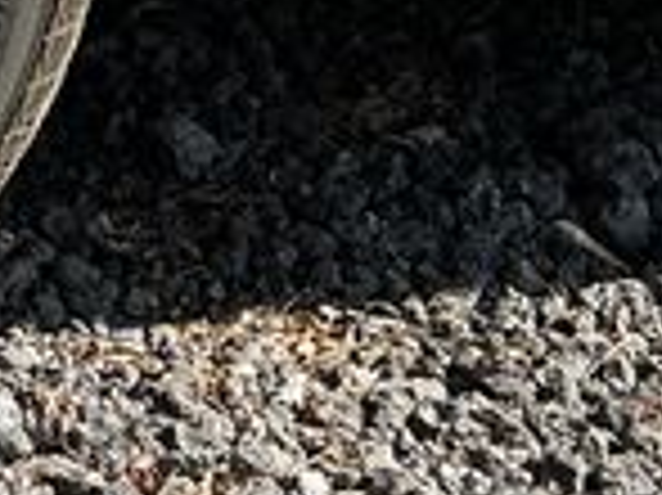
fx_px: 3019
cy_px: 18
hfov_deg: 11.6
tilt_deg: -26.3
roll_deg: +1.8
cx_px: -545
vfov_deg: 9.3
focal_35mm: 158
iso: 25
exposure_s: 1/804
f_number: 1.8
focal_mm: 3
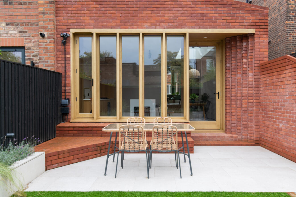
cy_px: 98
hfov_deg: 61.9
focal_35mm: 30
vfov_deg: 43.6
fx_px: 247
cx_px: 148
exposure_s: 1/80
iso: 200
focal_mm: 30
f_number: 5.6
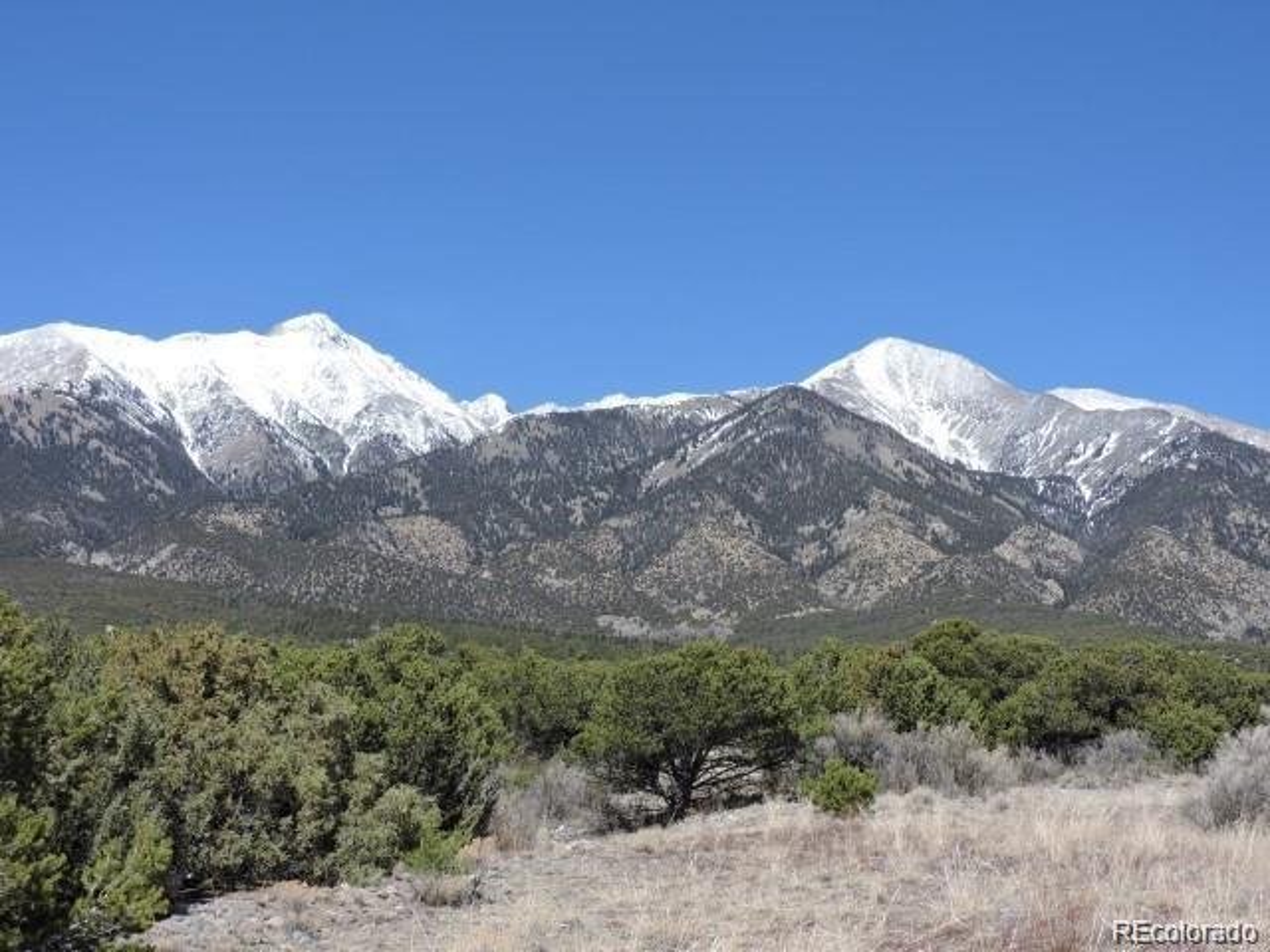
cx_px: 635
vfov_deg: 29.1
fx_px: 1834
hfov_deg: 38.2
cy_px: 476
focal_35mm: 50
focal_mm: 8.9
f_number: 3.6
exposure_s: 1/1000
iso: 100
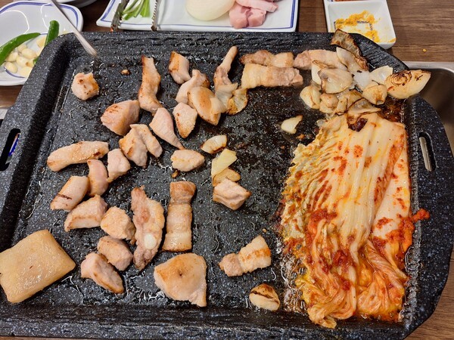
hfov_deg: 73.9
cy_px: 170
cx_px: 227
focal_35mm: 23
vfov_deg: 58.9
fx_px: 302
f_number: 1.8
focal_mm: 5.54
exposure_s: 1/40
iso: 125
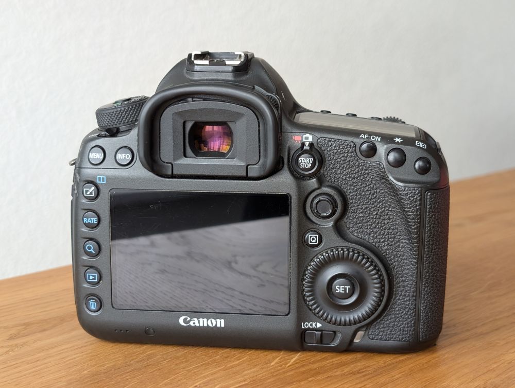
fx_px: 730
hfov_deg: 38.9
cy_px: 194
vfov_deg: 29.7
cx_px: 258
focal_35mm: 49
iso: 215
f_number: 1.68
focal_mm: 6.9
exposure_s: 1/87
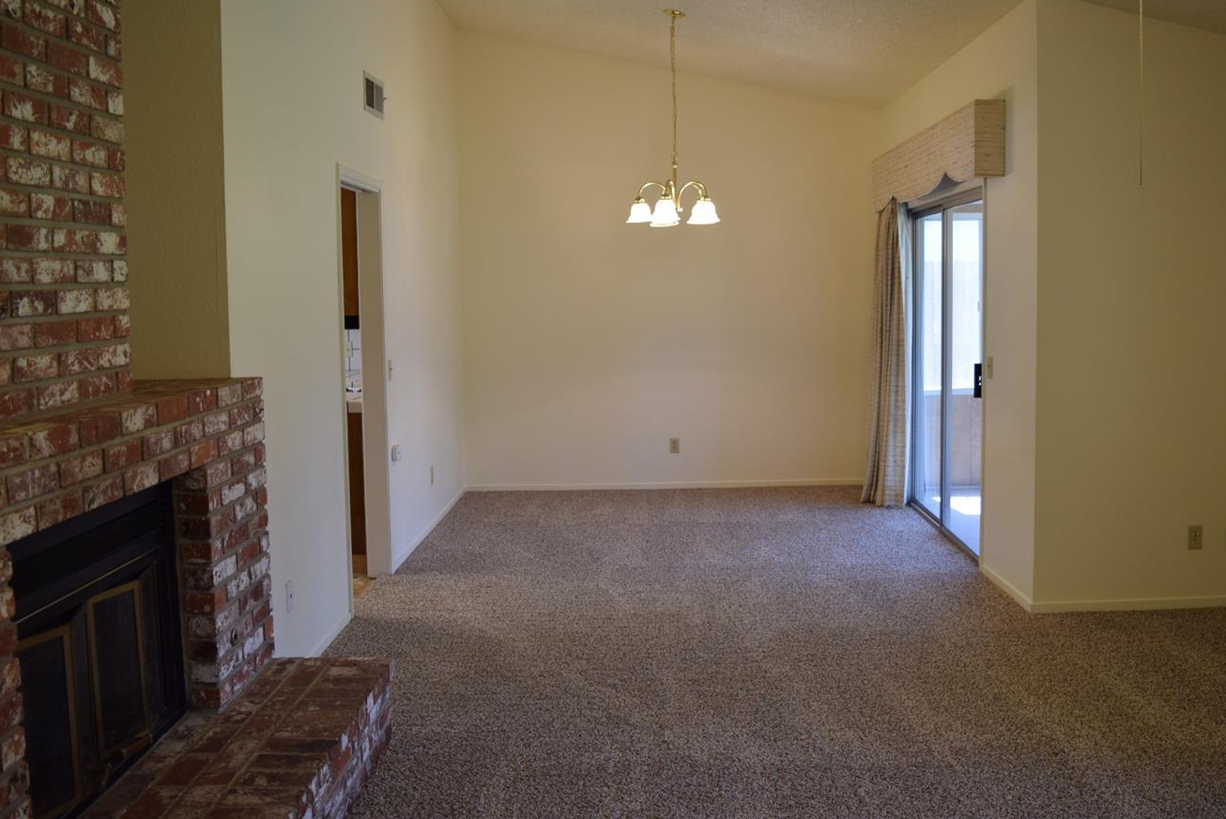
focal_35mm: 31
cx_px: 661
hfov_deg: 60.2
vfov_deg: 42.3
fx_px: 1056
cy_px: 368
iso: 400
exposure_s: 1/80
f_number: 4.5
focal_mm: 18
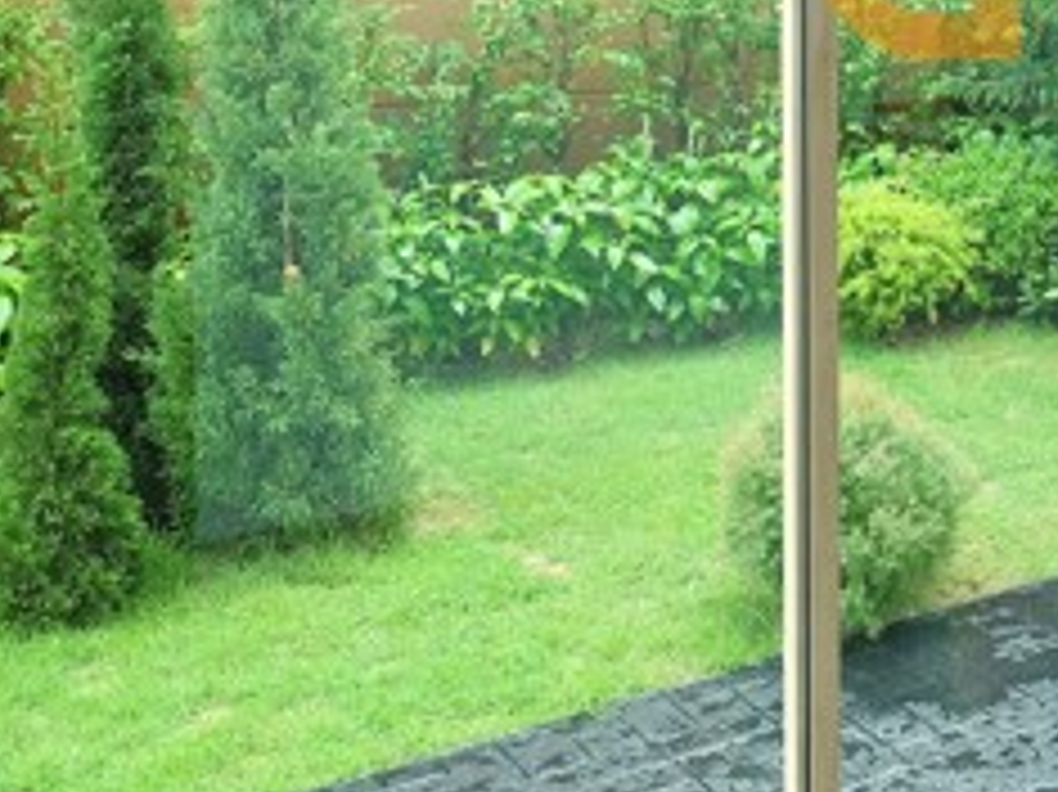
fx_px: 1802
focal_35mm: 59
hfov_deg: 27.7
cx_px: 1346
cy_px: -58
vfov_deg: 23.4
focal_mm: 16
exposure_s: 1/125
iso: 200
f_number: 4
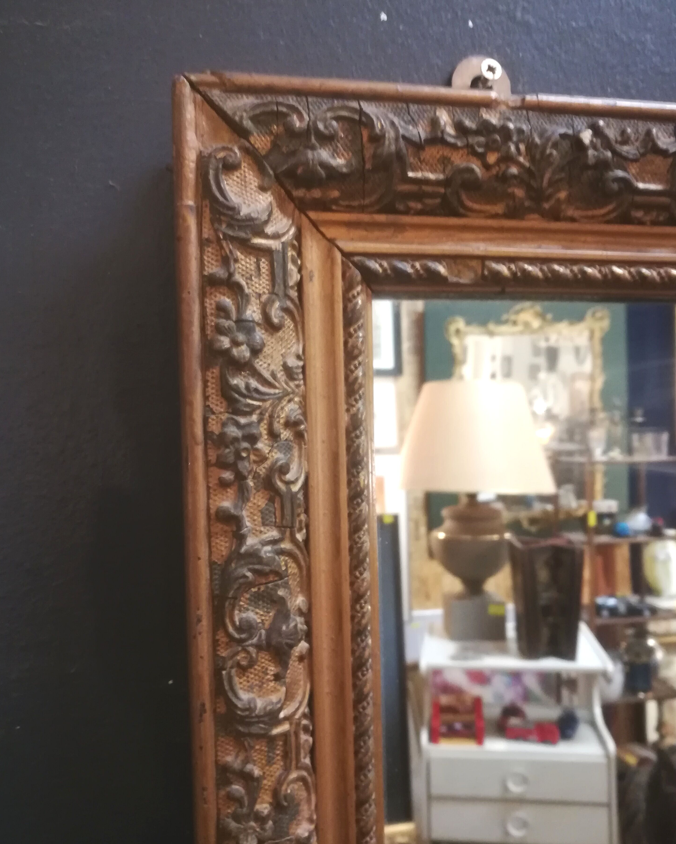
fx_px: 700
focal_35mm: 28
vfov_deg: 62.2
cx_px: 337
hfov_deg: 51.5
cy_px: 439
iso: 500
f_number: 2.2
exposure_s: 1/14.3
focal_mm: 3.83
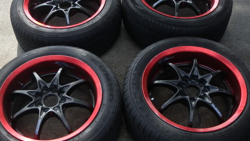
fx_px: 318
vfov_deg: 24.9
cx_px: 115
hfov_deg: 42.9
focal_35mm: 48
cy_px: 65
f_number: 3.5
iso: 50
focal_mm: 6.7
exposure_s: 1/200
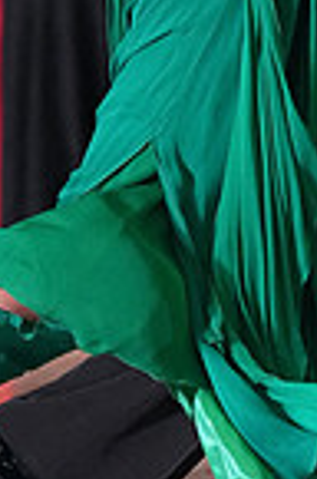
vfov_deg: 3.3
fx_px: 8201
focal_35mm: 618
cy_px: -168
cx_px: 388
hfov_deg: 2.2
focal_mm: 154
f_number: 4.5
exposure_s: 1/400
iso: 6400
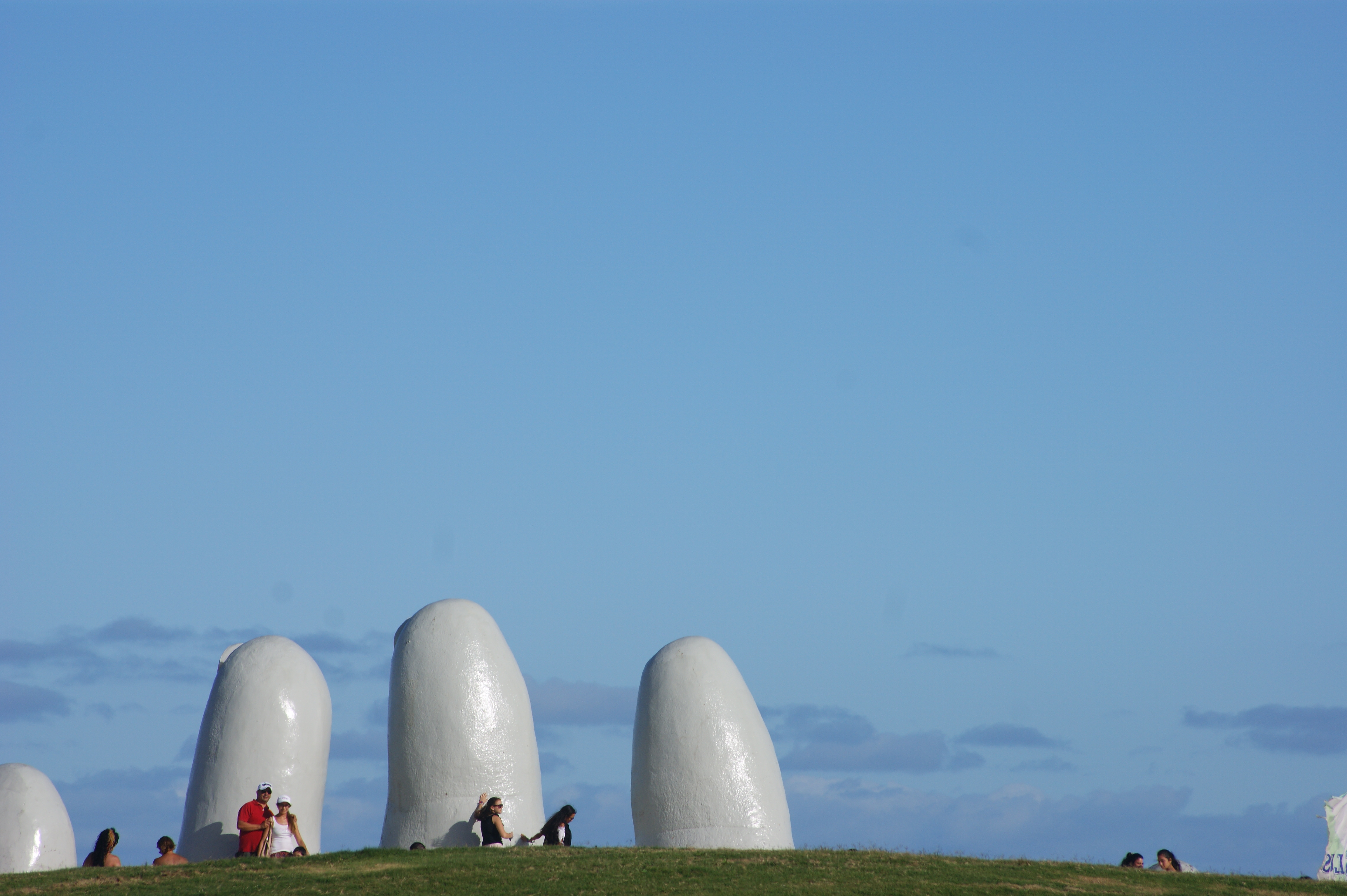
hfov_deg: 8.6
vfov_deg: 5.7
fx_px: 8974
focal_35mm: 240
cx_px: 674
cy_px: 448
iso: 100
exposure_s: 1/400
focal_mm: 160
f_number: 10
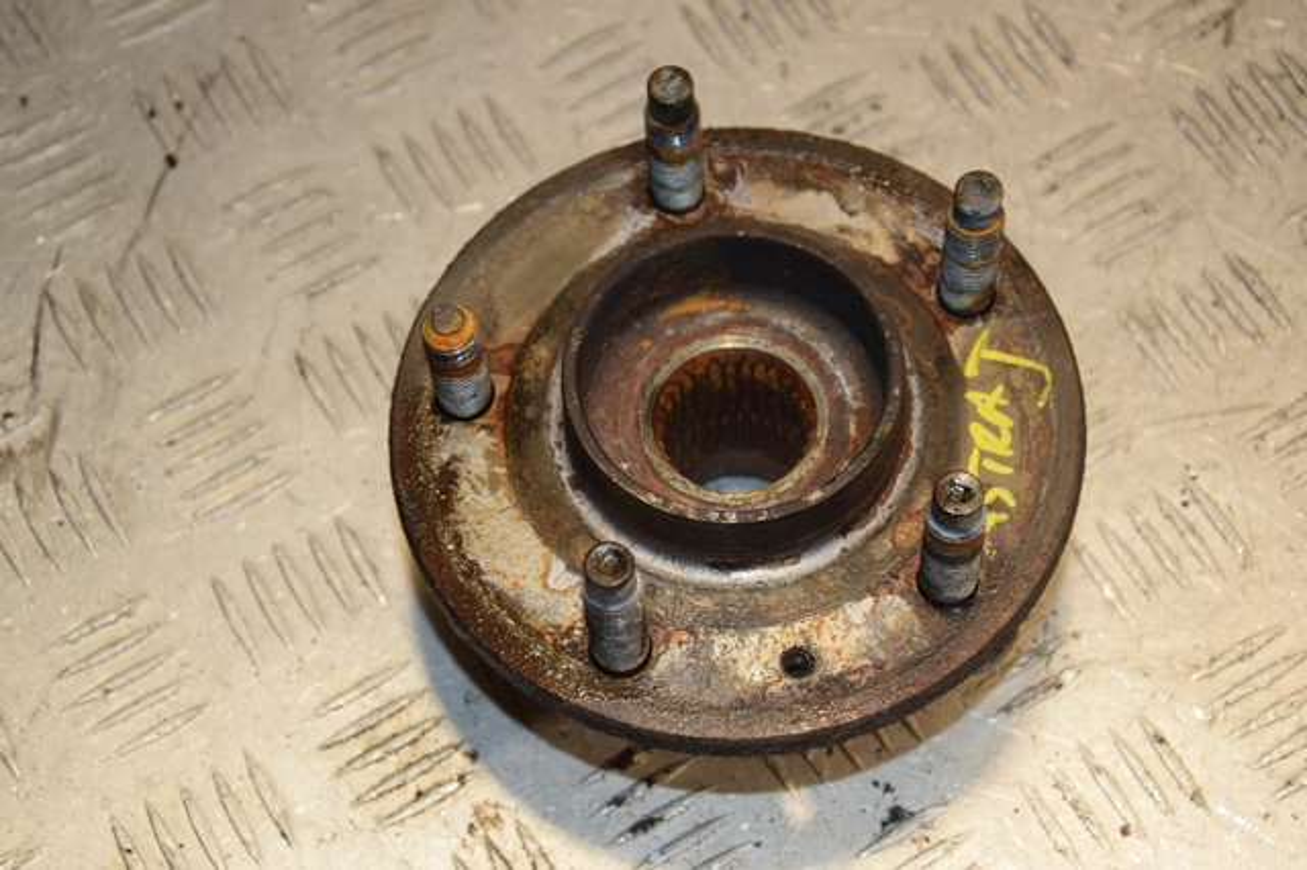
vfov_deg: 18.2
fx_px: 2721
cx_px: 654
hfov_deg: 27.0
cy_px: 435
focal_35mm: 75
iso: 800
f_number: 6.3
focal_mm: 50
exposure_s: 1/200
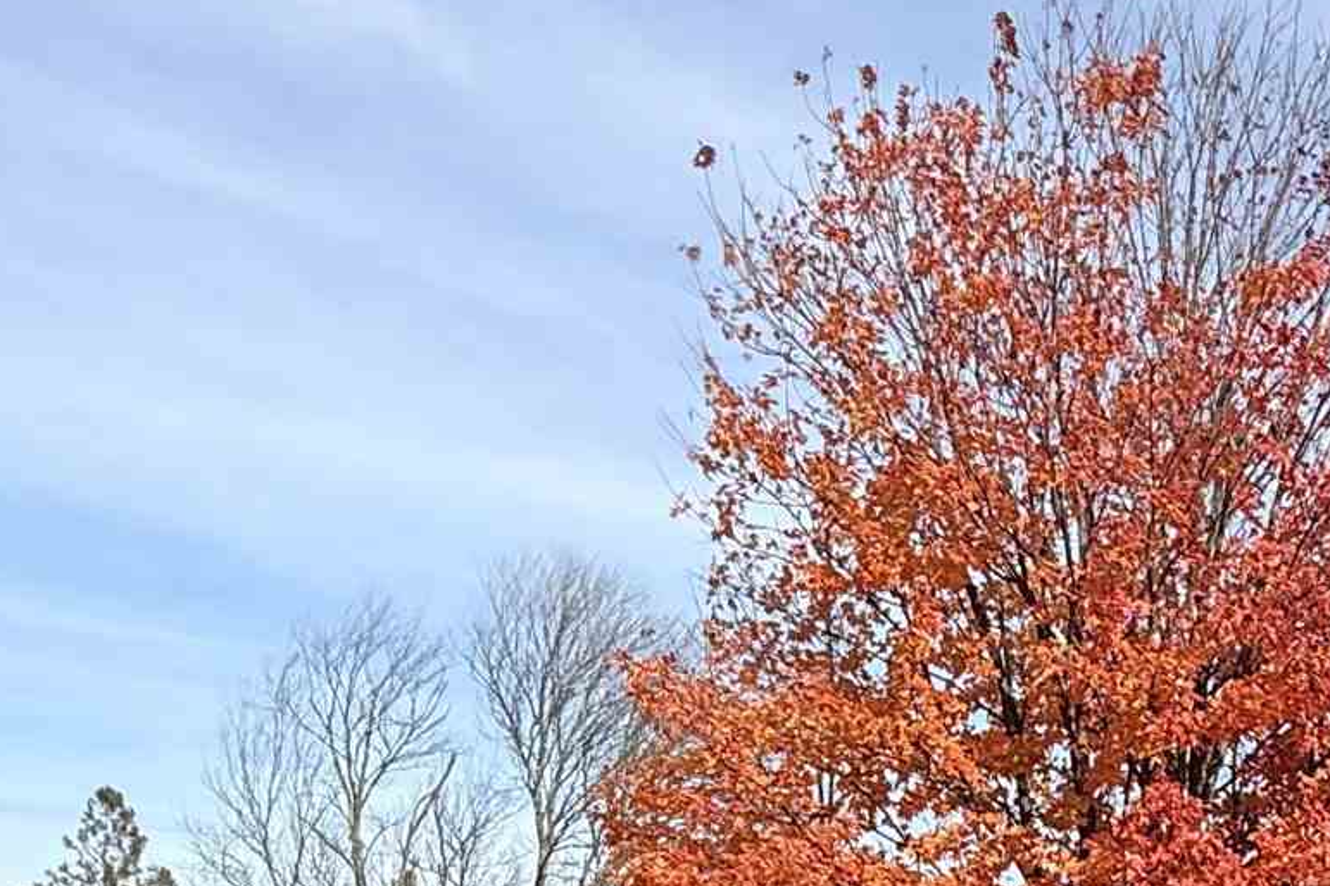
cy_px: 1226
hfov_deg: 33.7
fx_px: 2143
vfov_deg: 20.8
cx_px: 1014
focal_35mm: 58
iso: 50
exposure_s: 1/1189
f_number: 2.2
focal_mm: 2.22
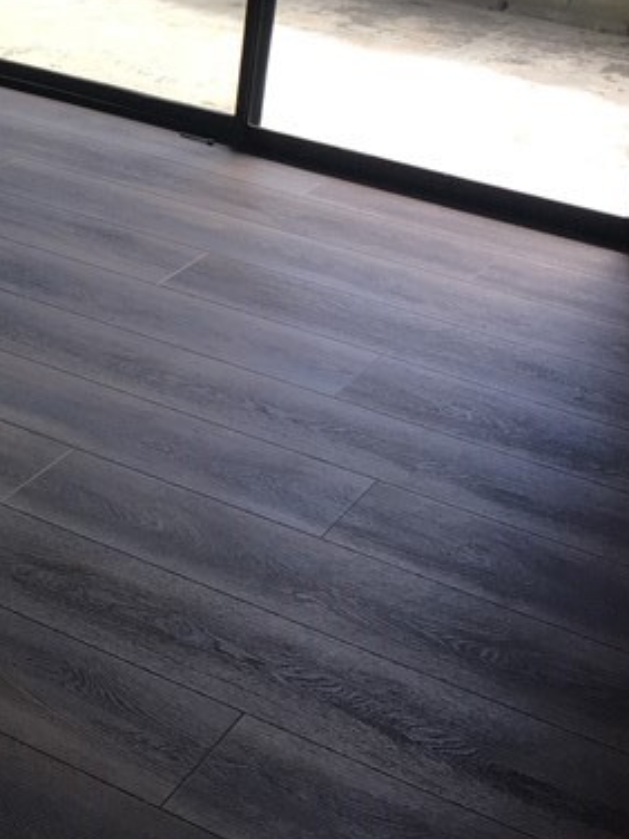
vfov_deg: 23.7
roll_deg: -4.4
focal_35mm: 79
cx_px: -147
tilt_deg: -14.4
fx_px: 1914
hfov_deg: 17.7
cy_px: 9
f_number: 2.2
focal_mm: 4.15
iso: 40
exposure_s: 1/120
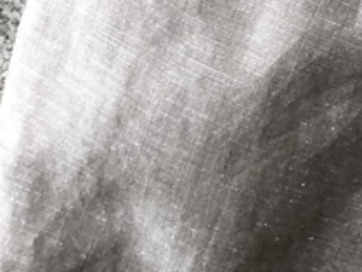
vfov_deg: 9.1
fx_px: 1685
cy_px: -49
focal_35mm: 161
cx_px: 762
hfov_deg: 11.0
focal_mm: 4
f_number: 1.8
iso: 25
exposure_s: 1/30
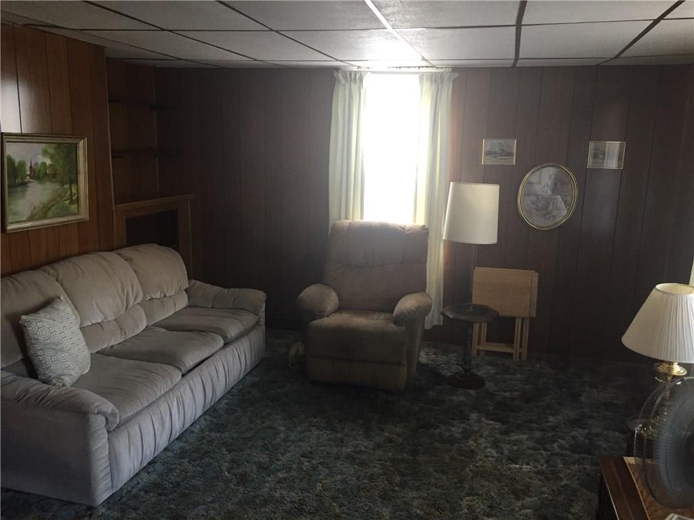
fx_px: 581
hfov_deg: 61.7
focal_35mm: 29
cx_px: 347
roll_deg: -1.5
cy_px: 260
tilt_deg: -11.1
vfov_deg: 48.2
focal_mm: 4.15
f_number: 2.2
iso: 160
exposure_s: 1/30
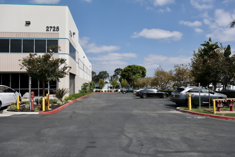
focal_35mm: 24
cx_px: 118
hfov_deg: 73.7
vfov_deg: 53.1
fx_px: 157
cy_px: 78
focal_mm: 16
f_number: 5.6
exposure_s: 1/750
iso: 125
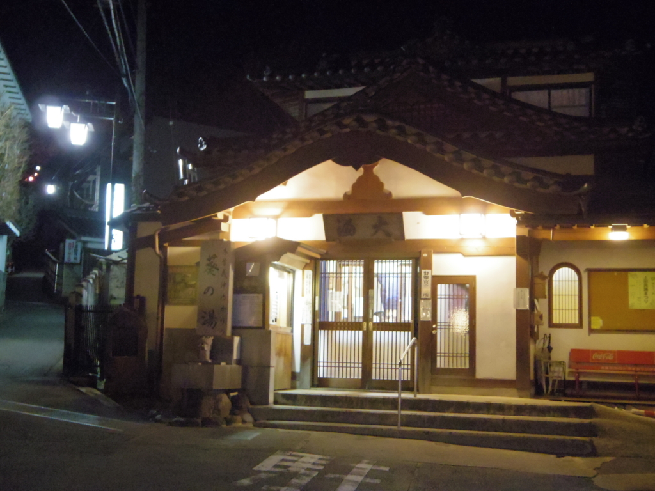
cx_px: 328
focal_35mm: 47
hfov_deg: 40.4
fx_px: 889
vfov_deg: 30.9
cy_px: 246
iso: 3200
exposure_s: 1/30
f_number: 1.9
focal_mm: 8.5
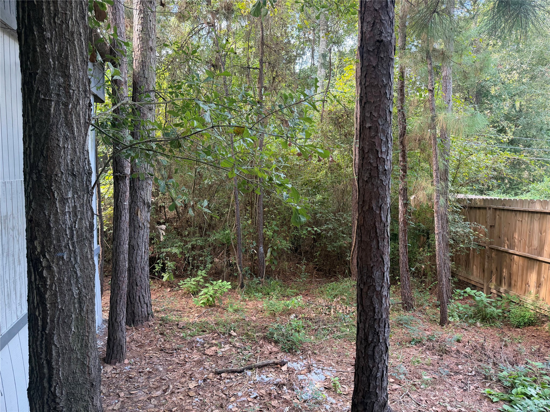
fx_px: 381
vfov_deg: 56.8
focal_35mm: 24
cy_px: 206
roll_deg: -0.7
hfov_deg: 71.6
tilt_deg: -4.6
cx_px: 275
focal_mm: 6.76
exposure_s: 1/121
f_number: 1.78
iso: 200
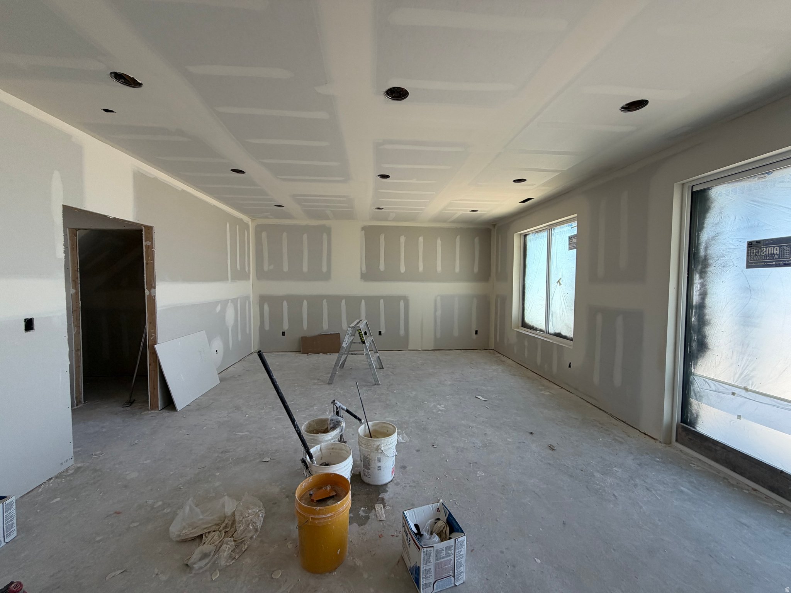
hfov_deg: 102.1
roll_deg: -0.1
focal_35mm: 14
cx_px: 396
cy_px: 296
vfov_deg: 85.7
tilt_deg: -4.1
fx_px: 320
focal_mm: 2.22
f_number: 2.2
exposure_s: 1/121
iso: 80
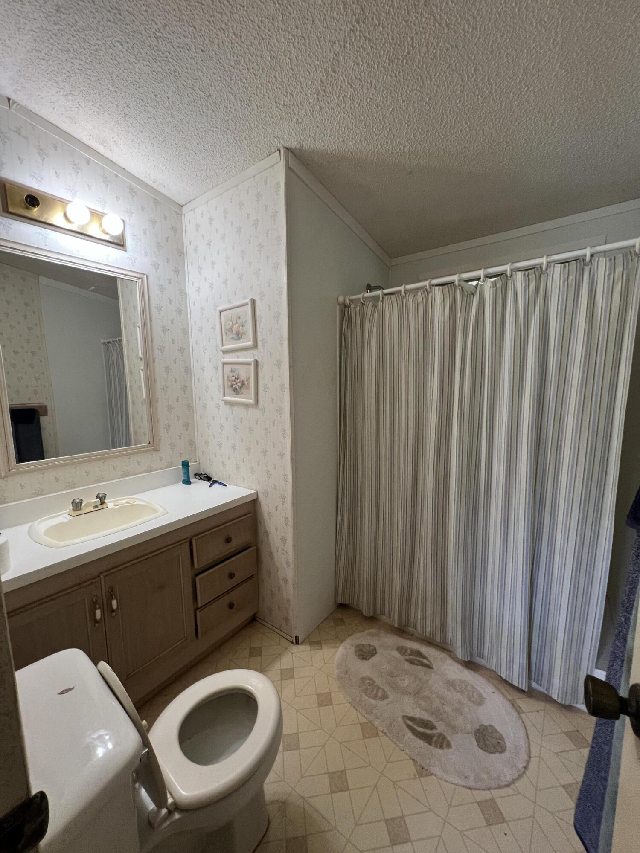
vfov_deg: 106.2
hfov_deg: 89.9
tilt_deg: -7.8
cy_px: 426
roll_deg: +1.1
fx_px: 320
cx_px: 320
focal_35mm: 13
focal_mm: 1.57
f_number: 1.8
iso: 250
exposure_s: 1/60
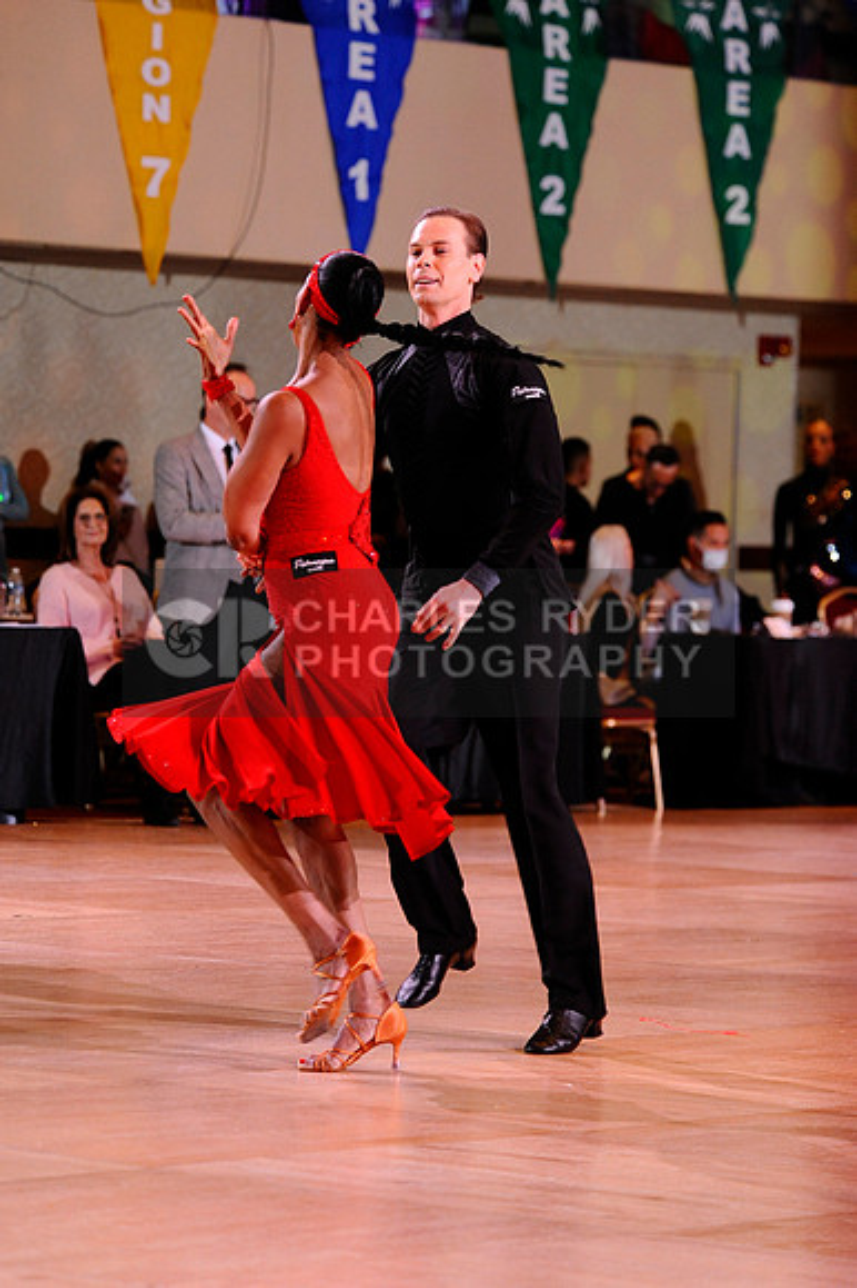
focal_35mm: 160
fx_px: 5720
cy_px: 644
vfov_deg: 12.8
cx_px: 428
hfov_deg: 8.6
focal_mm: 160
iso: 3200
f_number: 5.6
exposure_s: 1/250
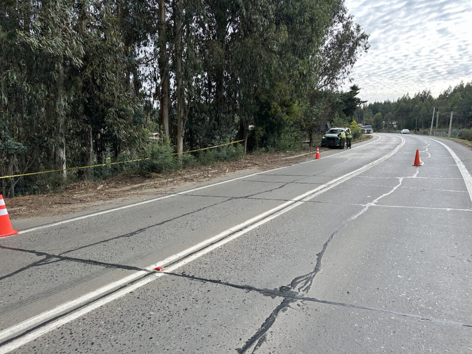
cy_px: 177
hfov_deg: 71.6
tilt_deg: -7.0
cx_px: 236
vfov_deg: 56.8
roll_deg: -0.7
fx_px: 327
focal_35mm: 24
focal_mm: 6.86
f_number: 1.78
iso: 80
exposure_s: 1/971
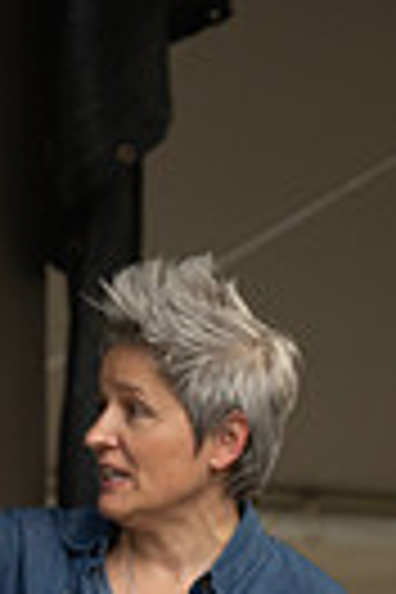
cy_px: 936
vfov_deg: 8.4
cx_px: 92
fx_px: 3927
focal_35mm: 238
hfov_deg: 5.8
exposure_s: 1/1600
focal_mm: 70
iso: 800
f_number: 2.8
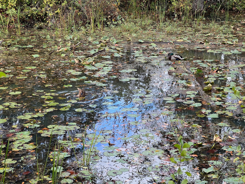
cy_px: 92
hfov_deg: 25.3
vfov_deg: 19.1
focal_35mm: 77
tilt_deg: -14.5
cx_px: 122
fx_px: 545
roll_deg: +1.5
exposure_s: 1/99
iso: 40
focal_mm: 9
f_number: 2.8
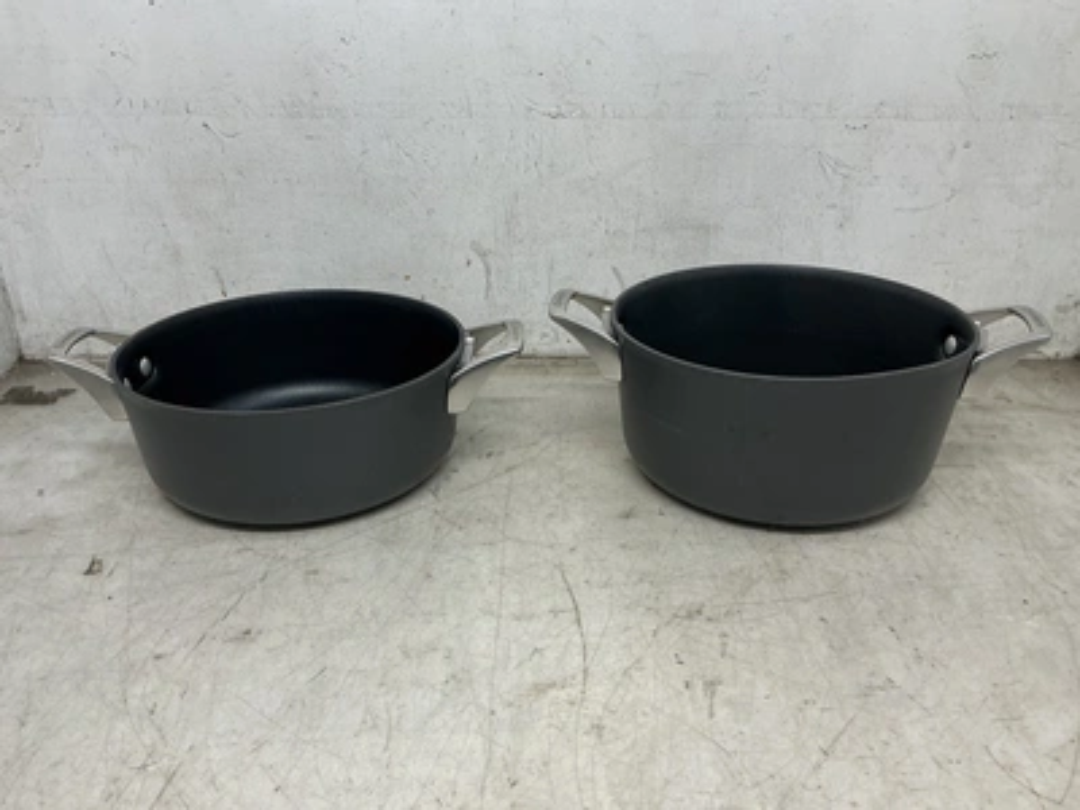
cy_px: 405
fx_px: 874
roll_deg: -0.1
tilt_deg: -24.2
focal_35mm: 28
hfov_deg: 63.4
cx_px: 540
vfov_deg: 49.7
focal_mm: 3
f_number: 1.8
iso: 40
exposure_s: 1/120
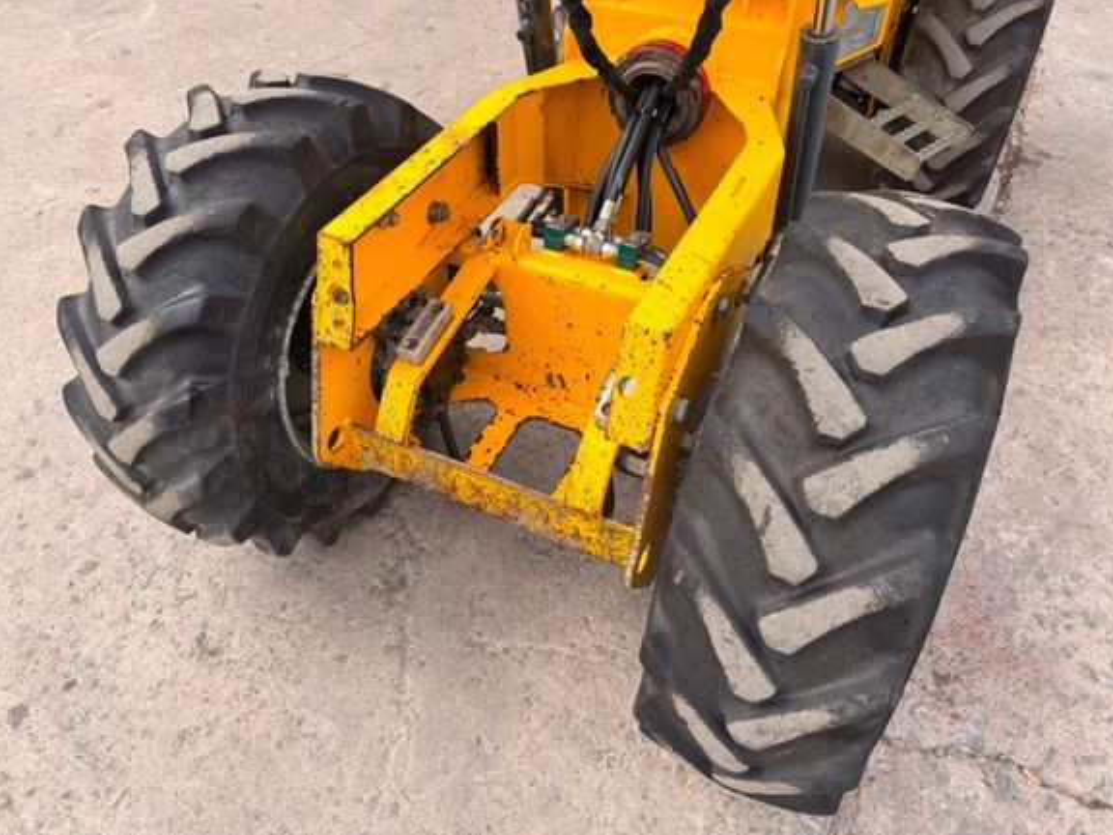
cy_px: 402
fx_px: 804
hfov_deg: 69.4
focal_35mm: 25
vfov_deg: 54.9
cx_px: 541
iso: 80
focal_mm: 6.76
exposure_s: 1/1464
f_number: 1.78
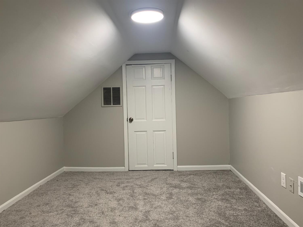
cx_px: 152
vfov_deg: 53.0
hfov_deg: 67.3
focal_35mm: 26
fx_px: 228
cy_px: 114
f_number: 1.8
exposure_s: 1/60
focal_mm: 4.25
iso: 125
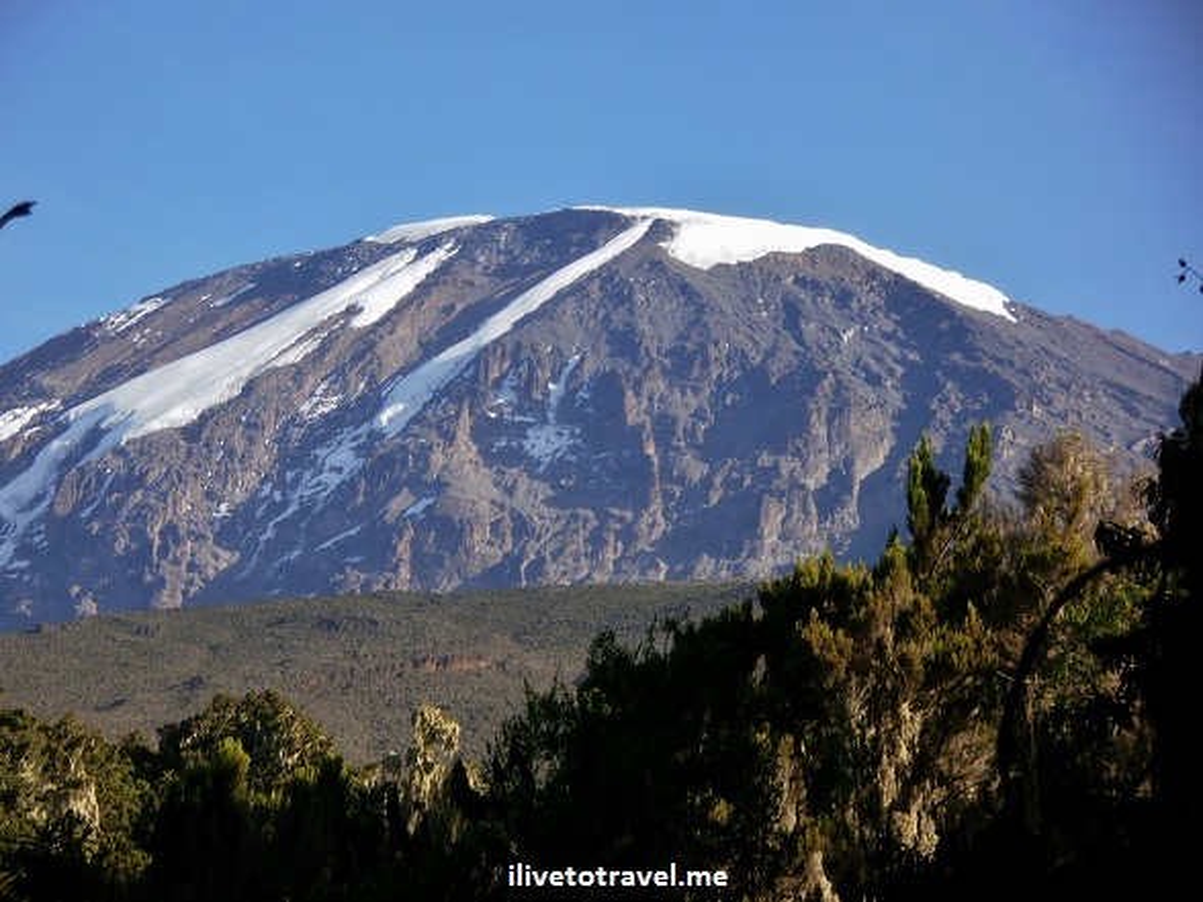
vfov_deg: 9.8
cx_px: 602
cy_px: 451
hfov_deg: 13.1
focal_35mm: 151
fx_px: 5248
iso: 80
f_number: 5.7
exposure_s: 1/200
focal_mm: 26.72
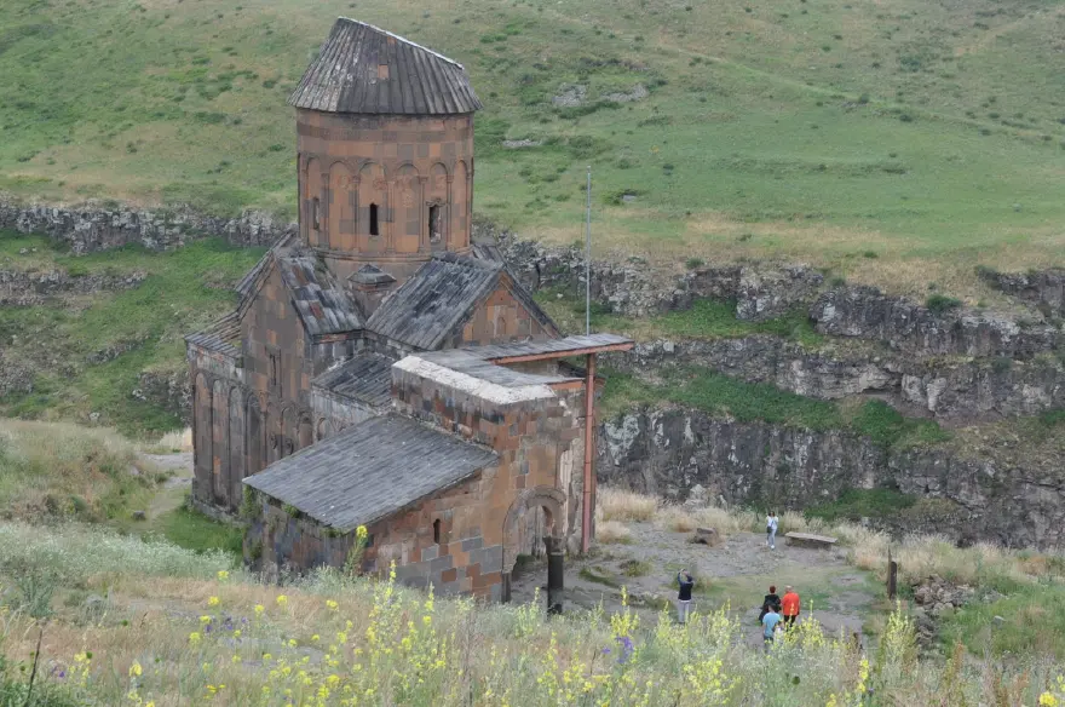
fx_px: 1772
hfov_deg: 33.4
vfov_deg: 22.6
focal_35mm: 60
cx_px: 532
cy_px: 354
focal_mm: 40
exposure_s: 1/60
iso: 200
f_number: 13
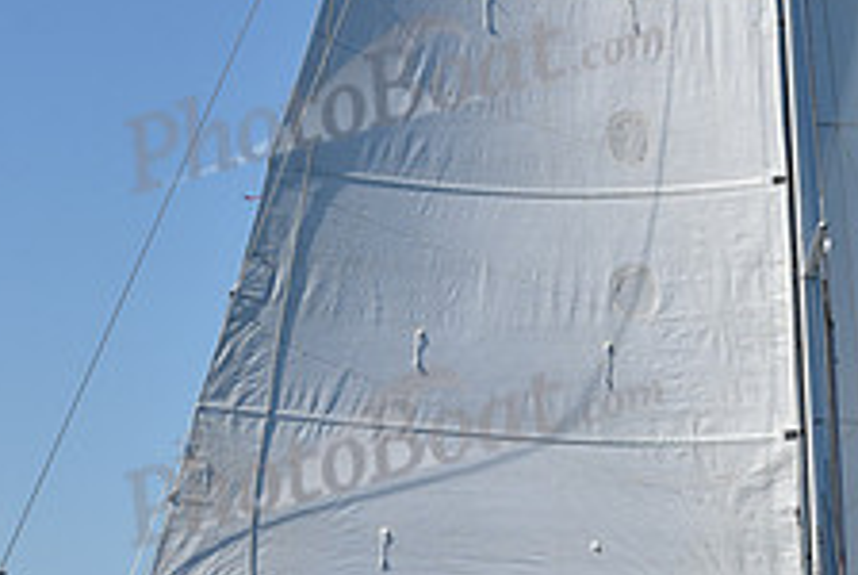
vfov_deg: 7.6
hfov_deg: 11.2
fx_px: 4319
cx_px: 866
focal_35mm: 181
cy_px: 592
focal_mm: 70
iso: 250
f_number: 8
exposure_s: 1/1250
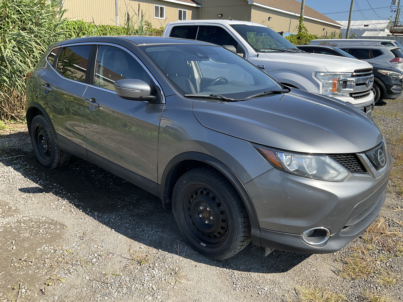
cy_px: 151
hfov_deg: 61.7
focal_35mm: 29
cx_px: 202
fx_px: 338
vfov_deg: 48.2
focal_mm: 3
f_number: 1.8
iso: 25
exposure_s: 1/898
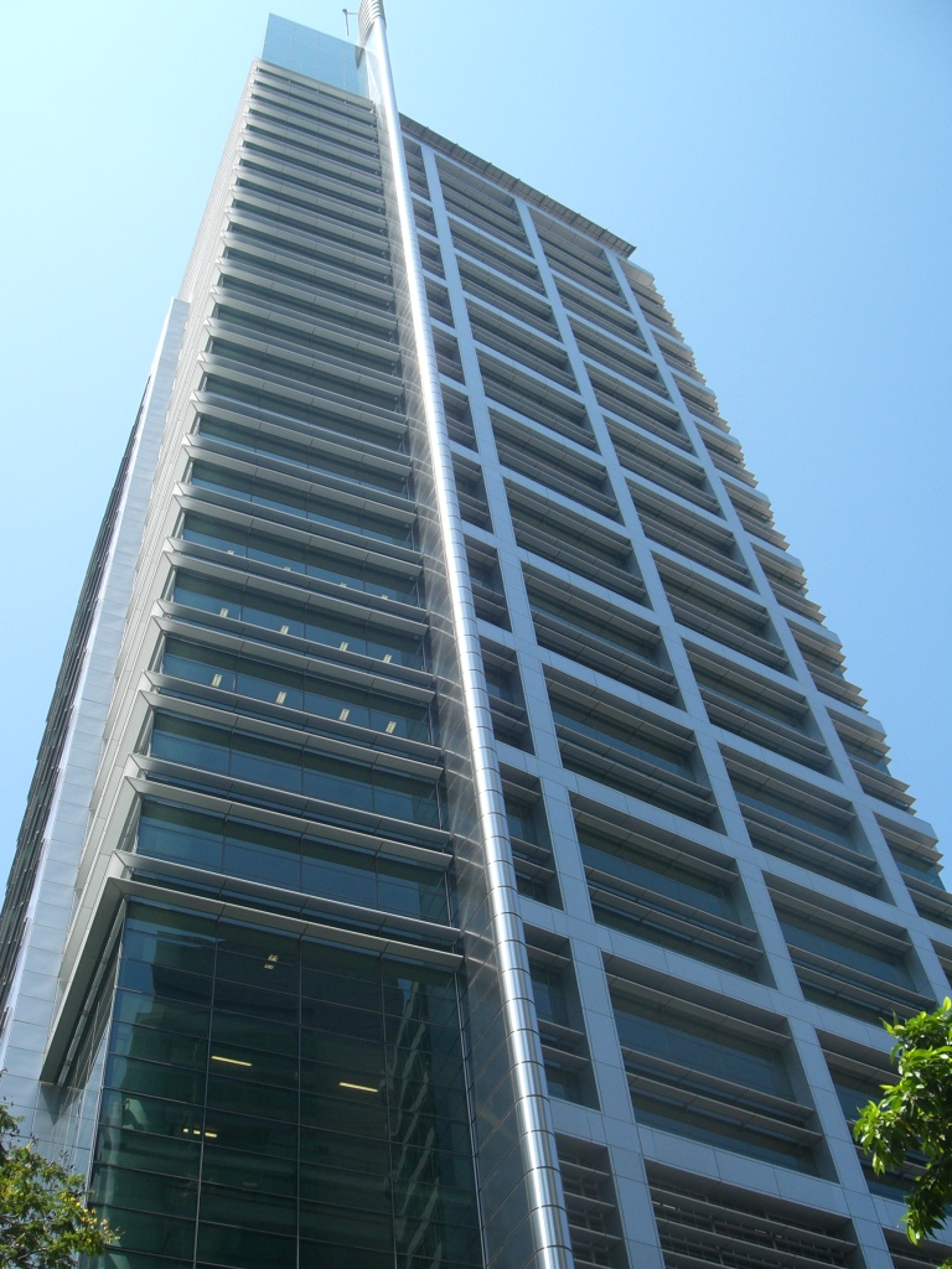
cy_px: 634
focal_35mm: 38
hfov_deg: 37.7
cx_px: 476
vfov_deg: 49.0
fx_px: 1393
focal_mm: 6.3
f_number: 4.4
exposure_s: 1/320
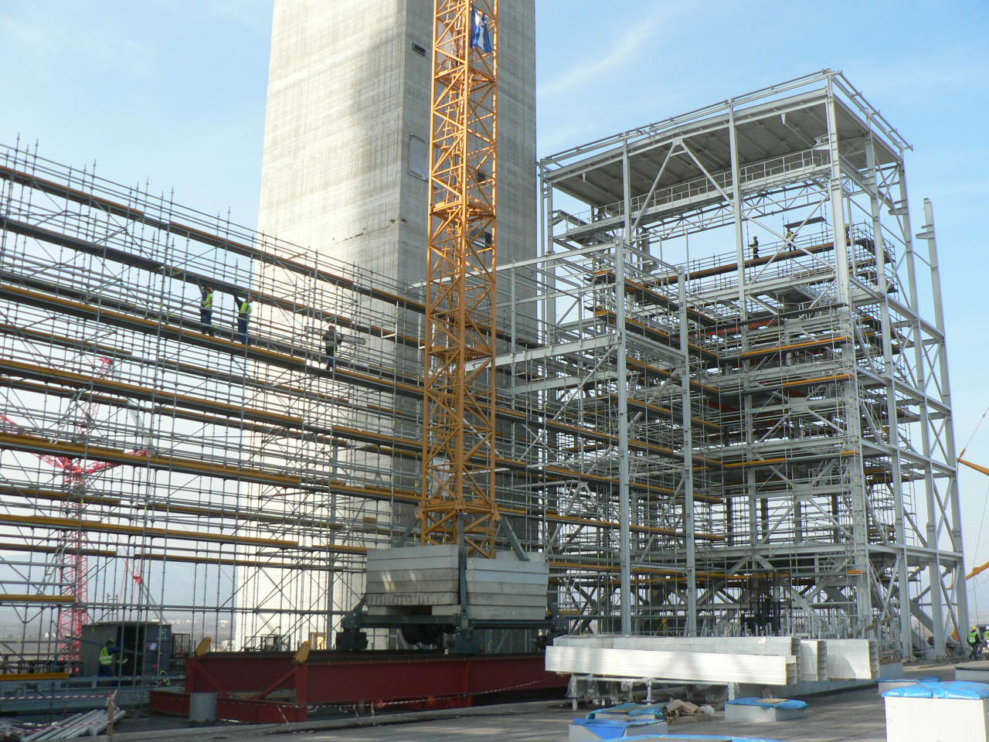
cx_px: 494
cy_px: 371
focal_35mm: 36
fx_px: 1029
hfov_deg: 51.4
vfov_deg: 39.7
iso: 100
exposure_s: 1/1000
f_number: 2.8
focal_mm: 6
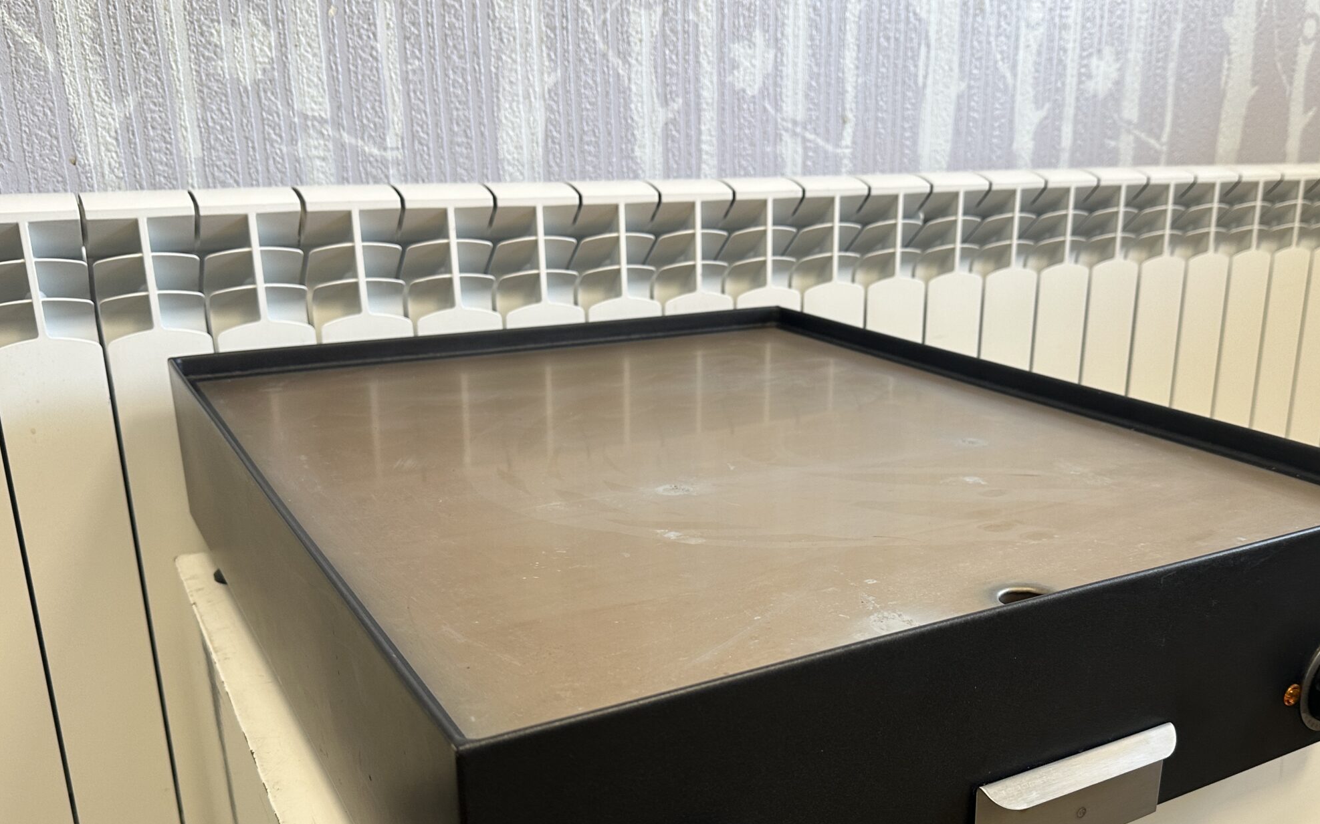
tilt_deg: -18.3
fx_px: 1187
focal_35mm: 33
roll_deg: +1.4
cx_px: 727
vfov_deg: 37.9
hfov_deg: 58.0
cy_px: 545
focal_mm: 6.86
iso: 125
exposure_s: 1/100
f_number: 1.78
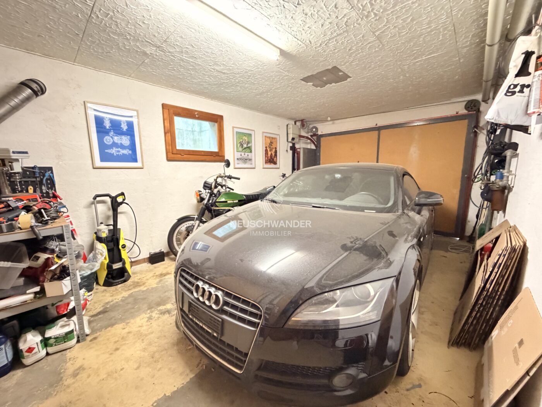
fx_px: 219
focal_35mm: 14
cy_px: 204
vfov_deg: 85.7
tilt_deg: -8.9
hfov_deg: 102.1
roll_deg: +0.9
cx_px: 271
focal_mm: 2.22
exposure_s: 1/25
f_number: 2.2
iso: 2000
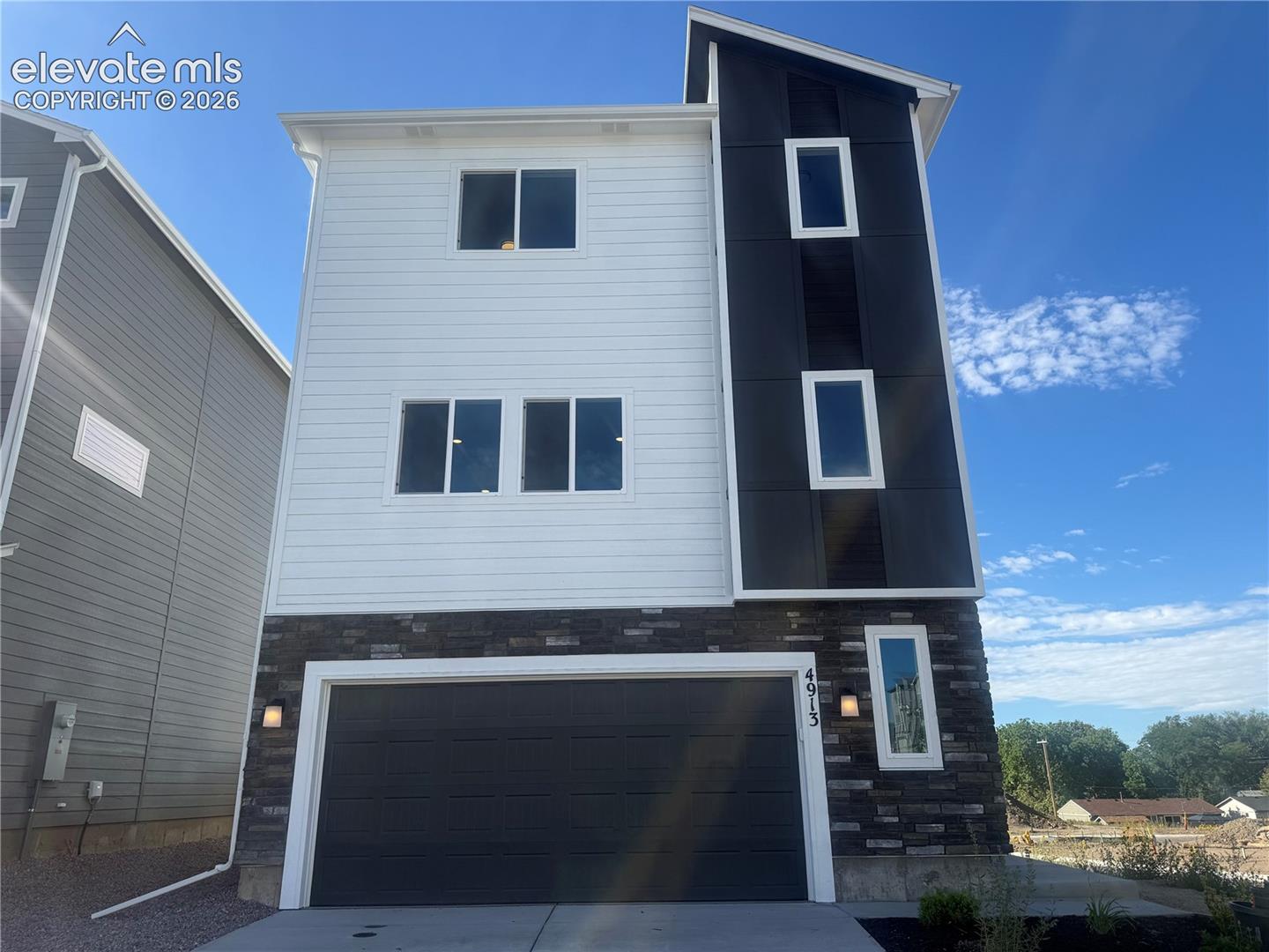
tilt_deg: +18.7
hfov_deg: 71.6
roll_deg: +0.7
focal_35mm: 24
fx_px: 880
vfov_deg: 56.8
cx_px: 634
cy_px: 476
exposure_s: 1/3279
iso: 80
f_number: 1.78
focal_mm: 6.76
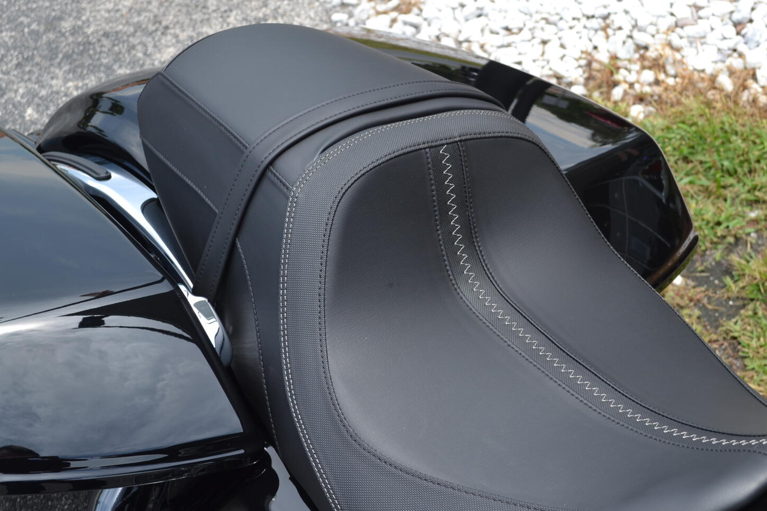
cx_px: 435
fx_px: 1272
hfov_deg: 33.5
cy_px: 289
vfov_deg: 22.7
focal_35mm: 60
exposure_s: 1/160
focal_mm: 29
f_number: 6.3
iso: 100
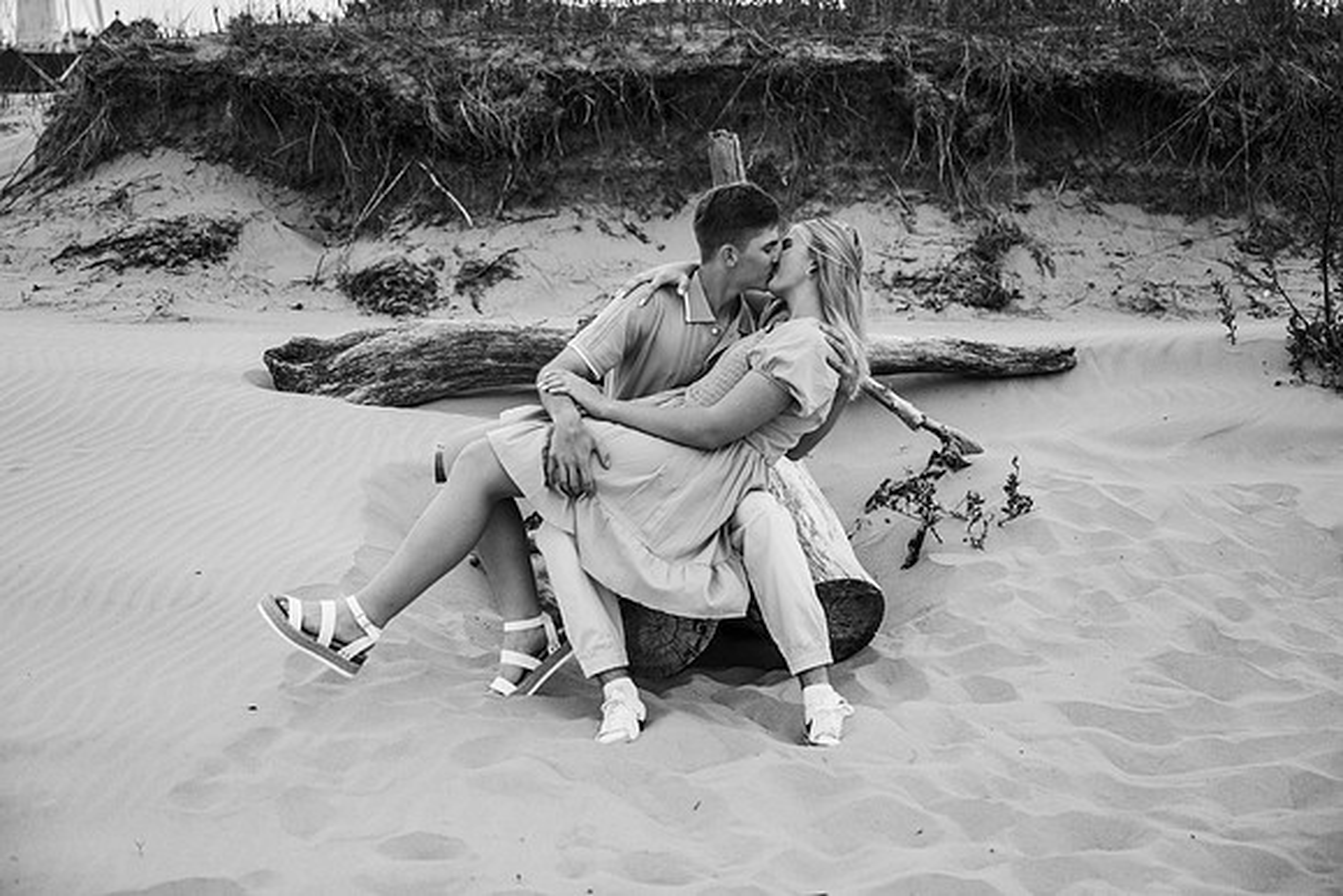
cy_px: 448
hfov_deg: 38.6
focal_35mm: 51
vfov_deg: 26.3
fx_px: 1920
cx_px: 672
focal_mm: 50
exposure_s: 1/1000
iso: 320
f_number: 2.8
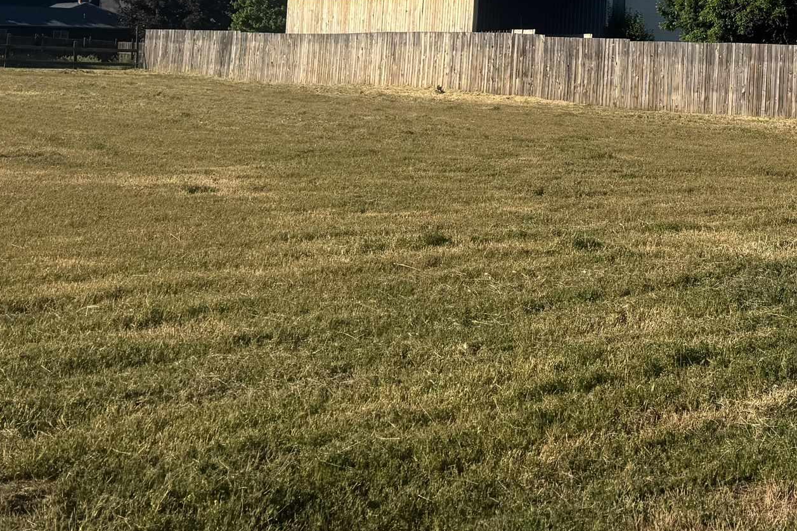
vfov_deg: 20.8
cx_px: 767
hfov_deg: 30.9
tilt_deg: +7.4
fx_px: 1350
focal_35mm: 61
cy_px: -108
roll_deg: -0.8
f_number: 1.78
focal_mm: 6.76
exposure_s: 1/4950
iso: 80
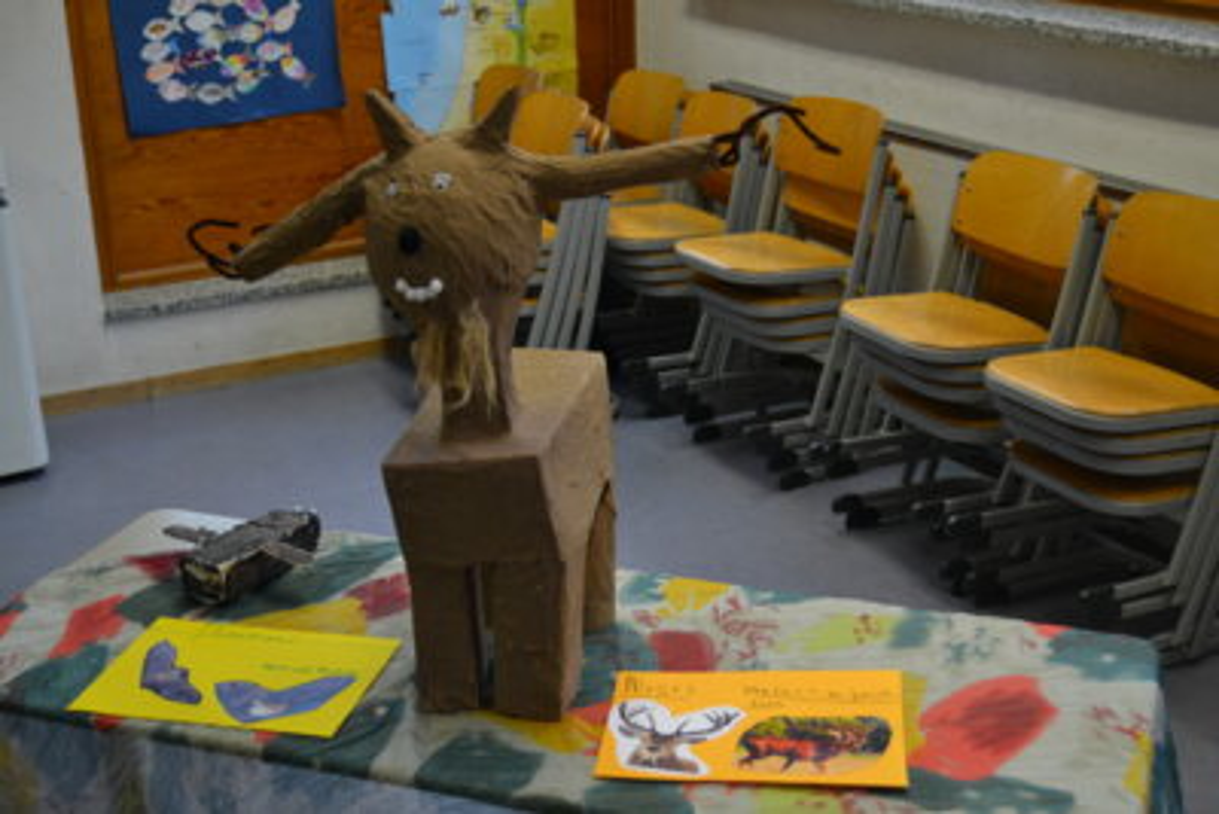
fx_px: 1626
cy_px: 407
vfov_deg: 28.1
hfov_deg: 41.1
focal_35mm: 48
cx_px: 610
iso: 500
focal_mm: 32
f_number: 4.5
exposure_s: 1/60
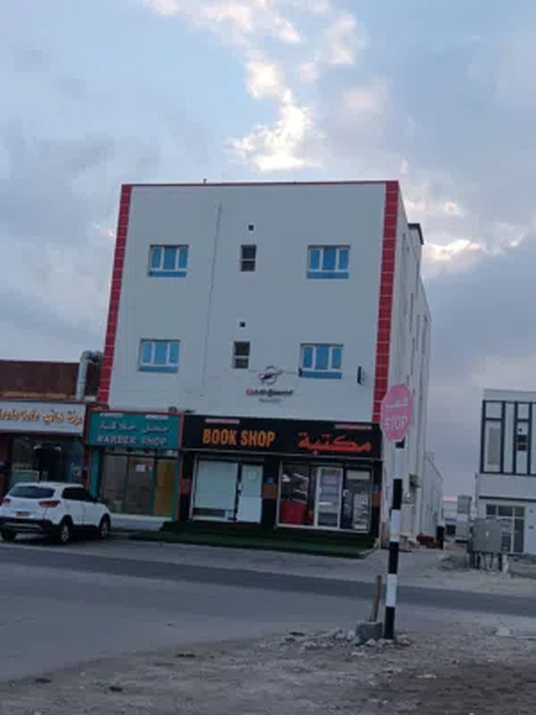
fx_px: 929
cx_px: 268
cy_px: 358
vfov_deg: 42.1
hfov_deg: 32.2
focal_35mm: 45
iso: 100
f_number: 1.9
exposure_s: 1/188
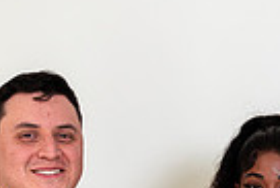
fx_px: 1822
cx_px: 480
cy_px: 336
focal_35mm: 234
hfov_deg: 8.5
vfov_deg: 5.8
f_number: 5.6
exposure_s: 1/160
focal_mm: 55
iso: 200
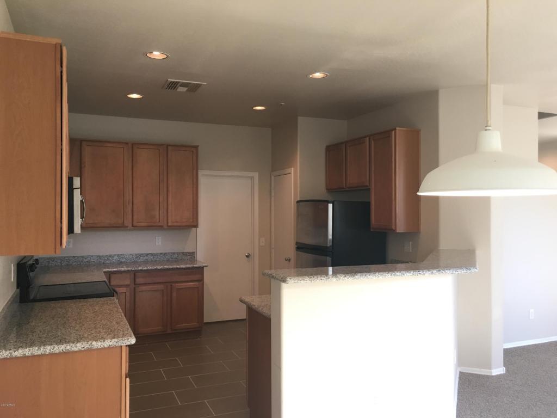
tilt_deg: -0.1
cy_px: 209
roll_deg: +0.2
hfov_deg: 61.7
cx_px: 278
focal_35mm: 29
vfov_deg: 48.2
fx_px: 467
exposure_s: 1/30
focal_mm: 4.15
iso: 100
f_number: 2.2
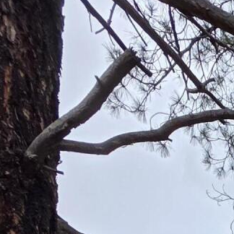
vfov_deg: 14.1
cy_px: 592
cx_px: 470
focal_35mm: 71
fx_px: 543
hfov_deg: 17.4
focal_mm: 2.2
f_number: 1.9
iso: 20
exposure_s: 1/120
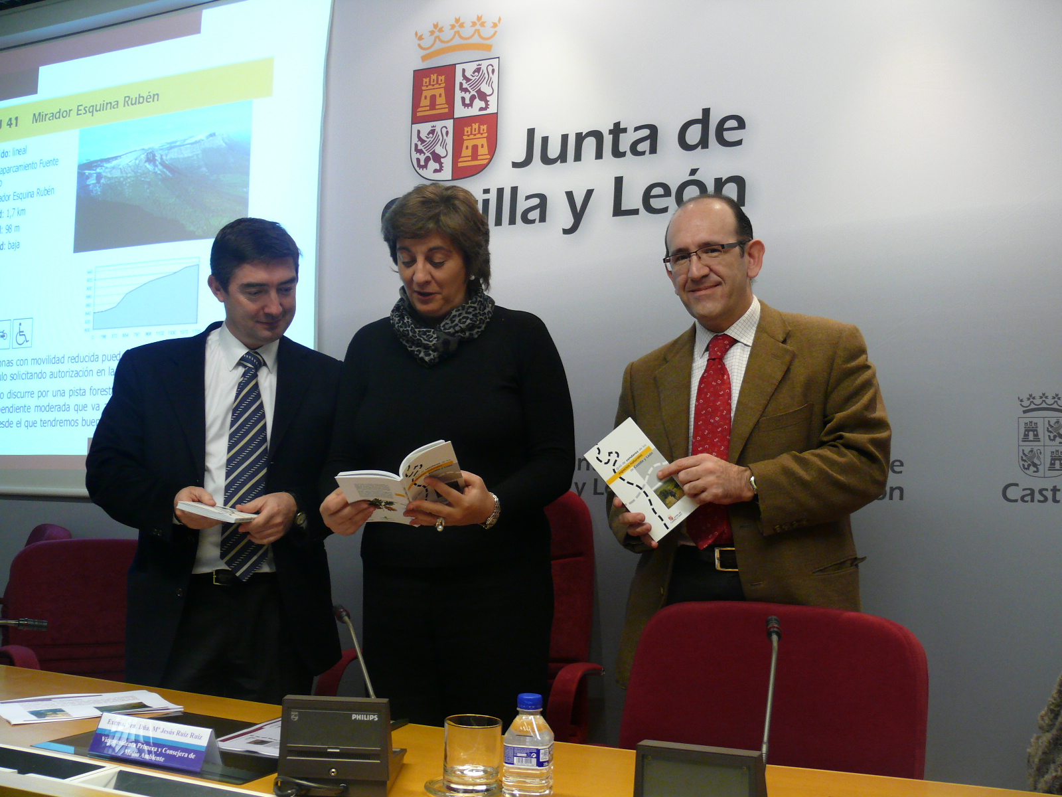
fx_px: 1135
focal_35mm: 37
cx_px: 531
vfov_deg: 38.7
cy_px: 398
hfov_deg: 50.1
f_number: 2.8
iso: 200
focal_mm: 7.7
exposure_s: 1/15
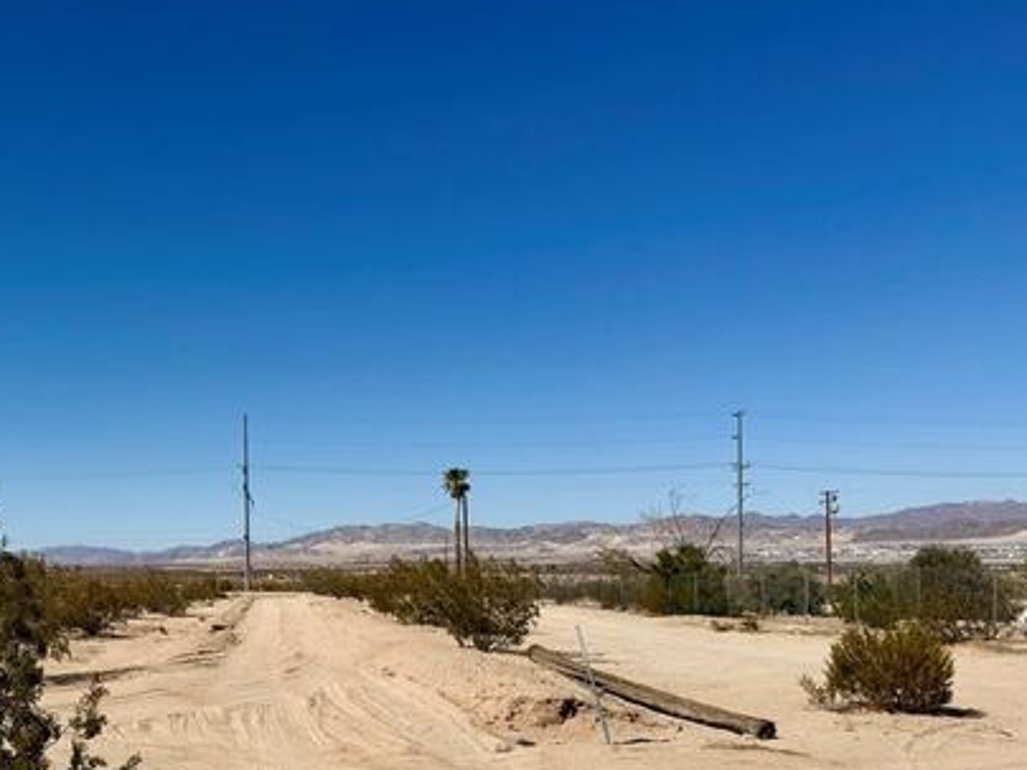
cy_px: 582
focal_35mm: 38
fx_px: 1127
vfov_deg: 36.8
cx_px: 249
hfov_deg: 47.1
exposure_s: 1/11905
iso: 80
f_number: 1.78
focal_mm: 6.76
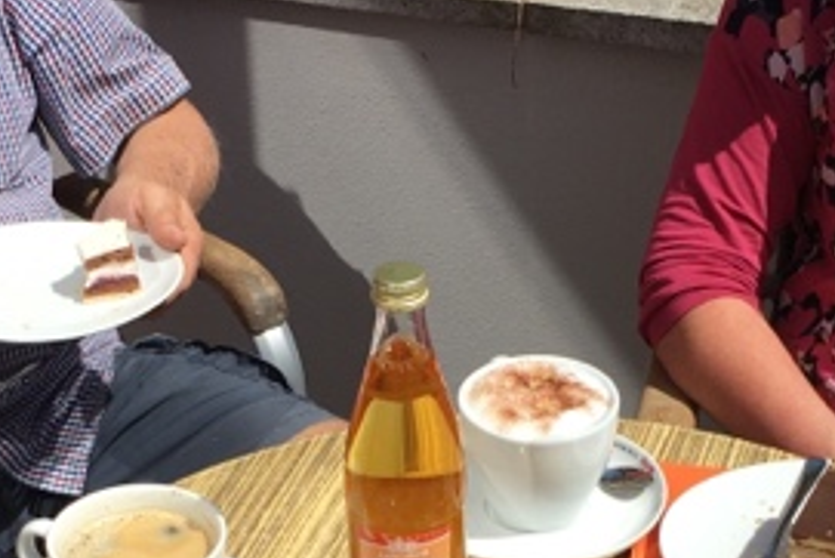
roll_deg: +3.2
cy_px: 595
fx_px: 2065
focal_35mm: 89
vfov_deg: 15.0
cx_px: 394
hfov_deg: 22.9
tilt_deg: -37.4
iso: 25
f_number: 2.2
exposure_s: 1/1972
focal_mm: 4.15
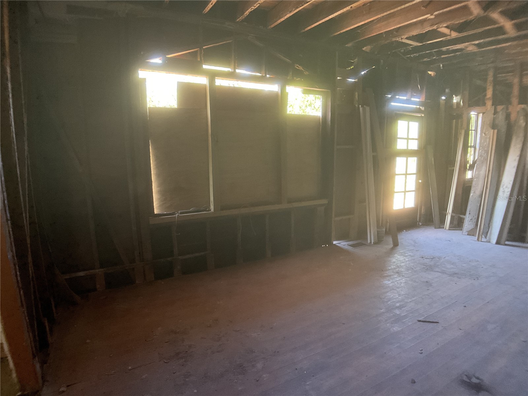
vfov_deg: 48.2
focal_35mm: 29
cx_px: 264
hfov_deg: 61.7
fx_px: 442
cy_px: 198
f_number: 1.8
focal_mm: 3
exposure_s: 1/60
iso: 125
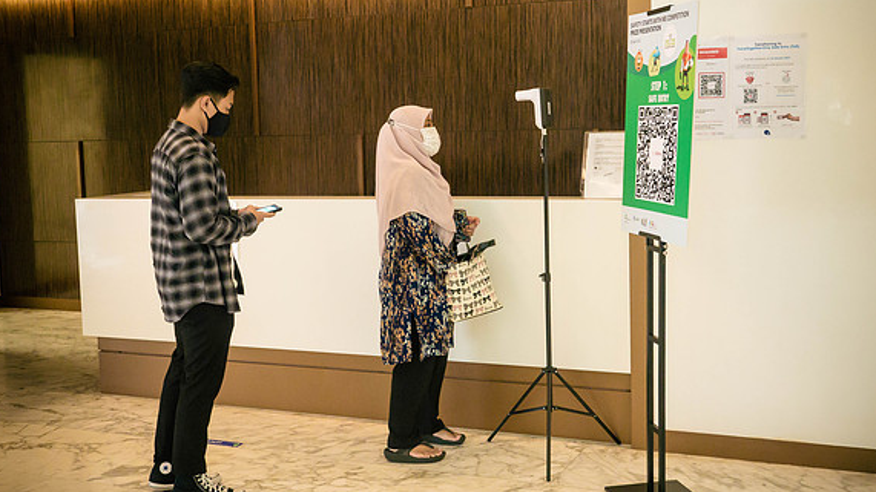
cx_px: 436
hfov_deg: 44.6
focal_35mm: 46
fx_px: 1068
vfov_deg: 25.9
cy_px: 218
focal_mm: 20
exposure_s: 1/125
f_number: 2.8
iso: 3200
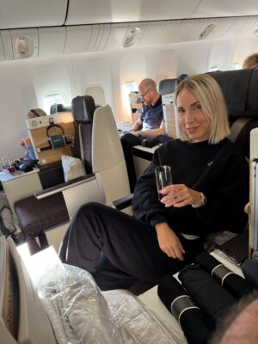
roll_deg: +9.0
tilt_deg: -20.0
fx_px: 239
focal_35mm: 24
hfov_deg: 56.8
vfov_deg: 71.6
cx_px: 129
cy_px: 172
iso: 125
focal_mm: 6.76
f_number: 1.78
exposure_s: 1/47
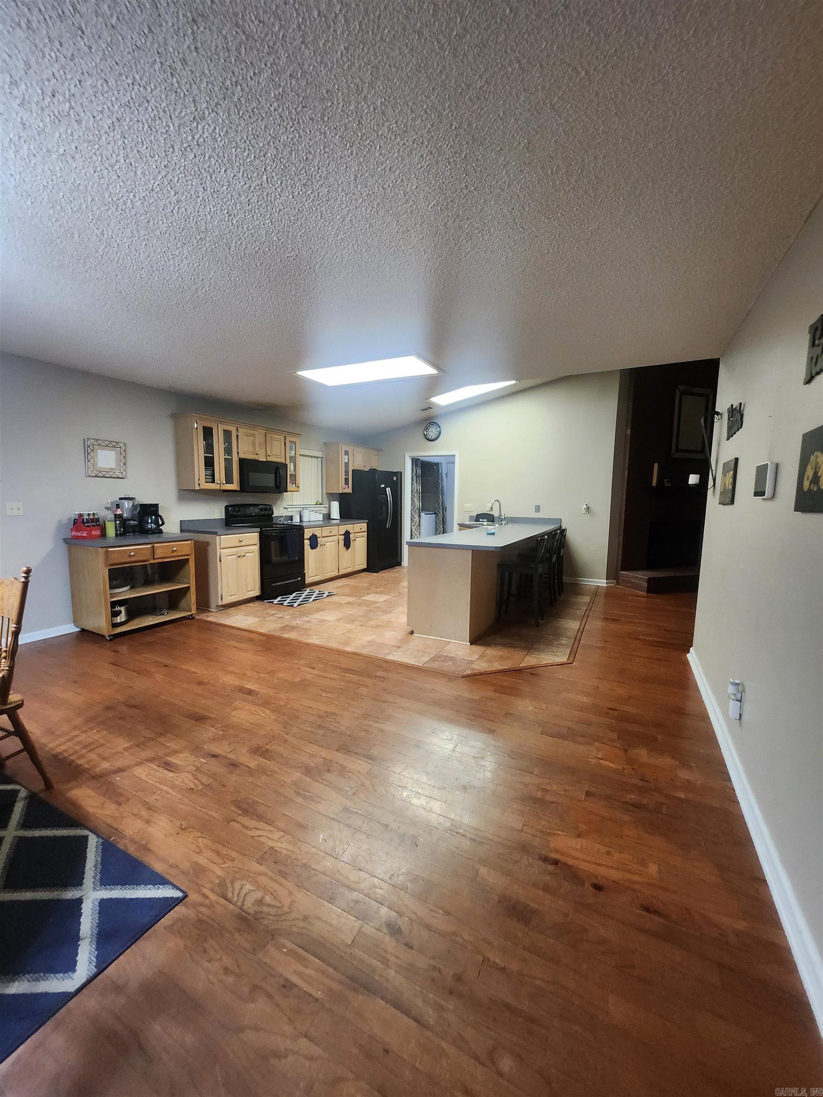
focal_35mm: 13
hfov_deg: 89.9
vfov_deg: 106.2
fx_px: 412
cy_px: 548
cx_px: 412
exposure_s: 1/30
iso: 640
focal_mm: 1.74
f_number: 2.2
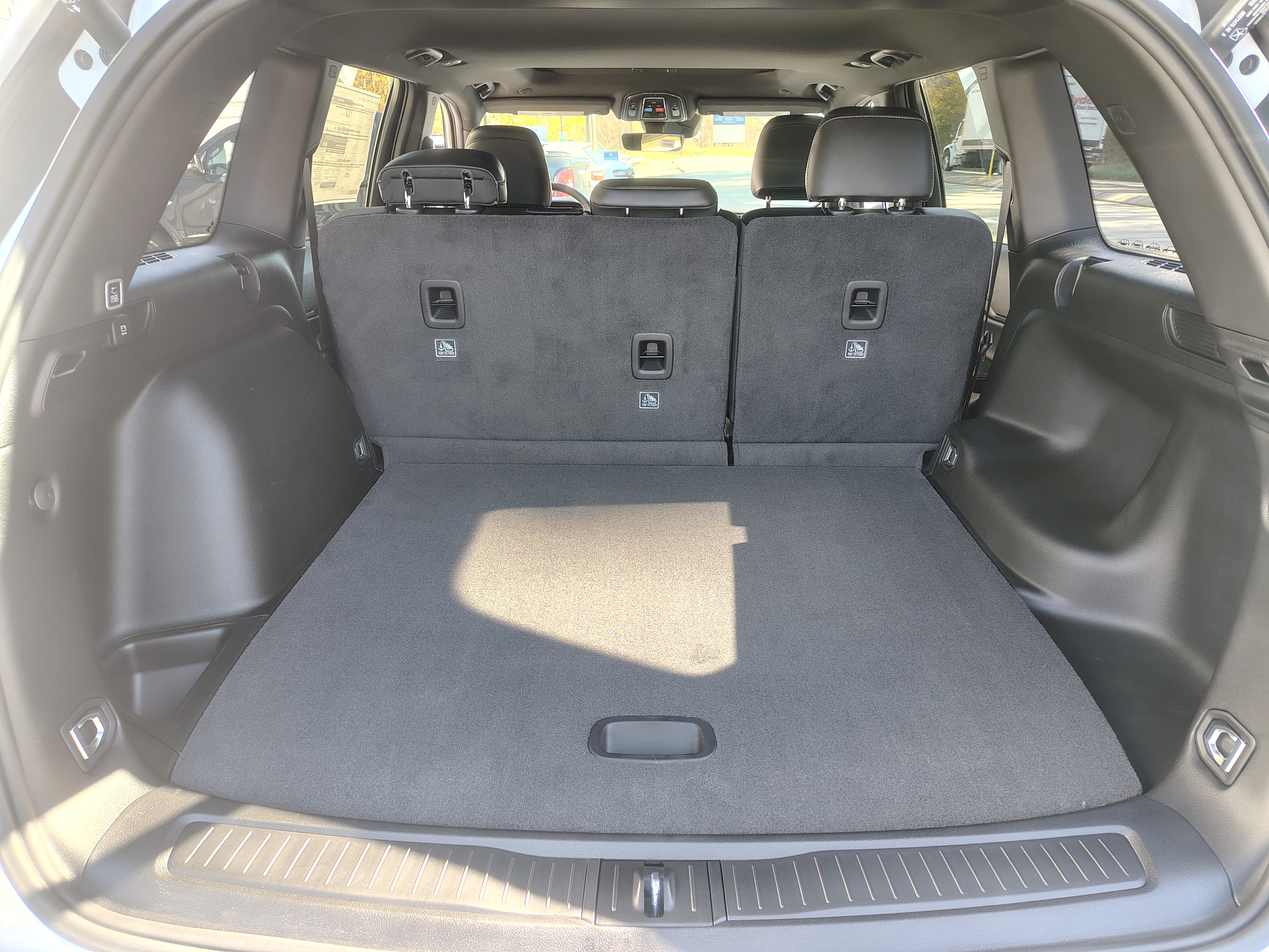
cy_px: 476
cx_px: 634
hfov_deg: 71.6
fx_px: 880
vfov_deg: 56.8
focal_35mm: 24
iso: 384
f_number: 1.8
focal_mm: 5.56
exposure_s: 1/111
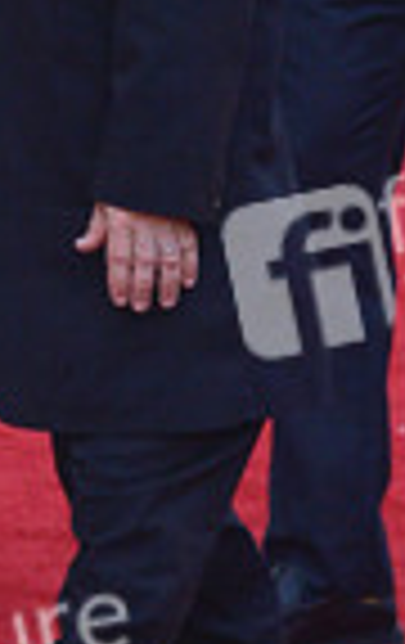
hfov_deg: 2.8
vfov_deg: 4.5
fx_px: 8241
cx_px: 47
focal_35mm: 469
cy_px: 27
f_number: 7.1
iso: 800
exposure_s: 1/250
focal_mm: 165
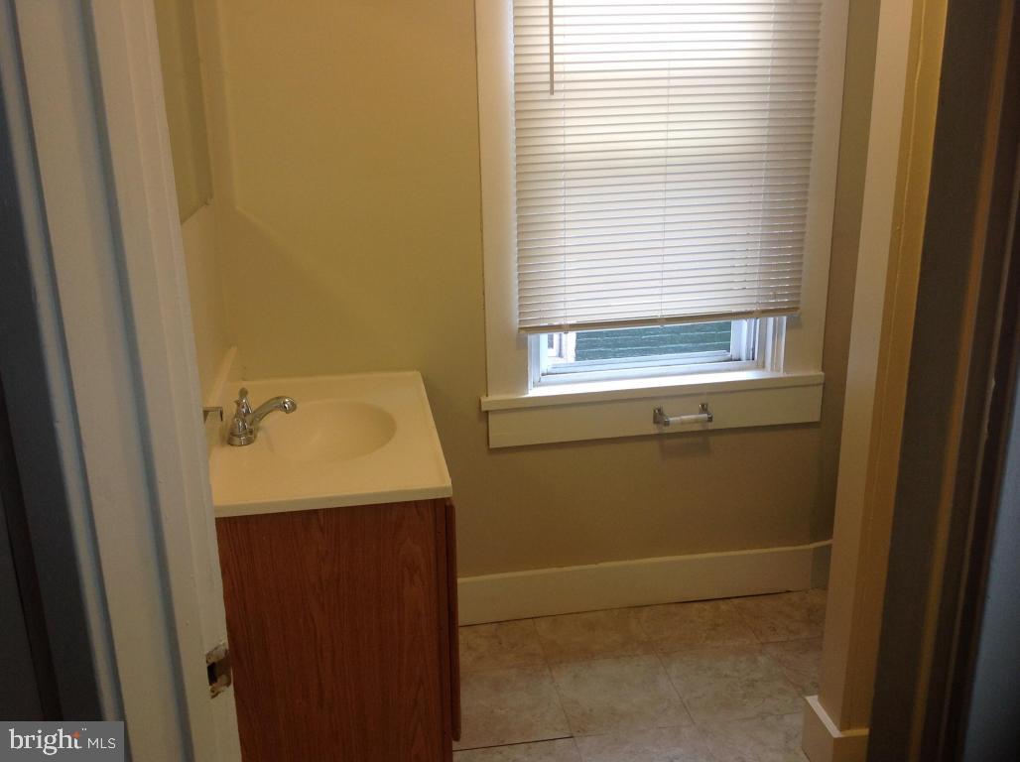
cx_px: 510
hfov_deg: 52.7
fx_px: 1030
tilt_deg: -15.9
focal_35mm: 35
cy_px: 381
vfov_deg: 40.6
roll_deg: +0.6
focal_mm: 4.28
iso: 64
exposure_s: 1/30
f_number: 2.4
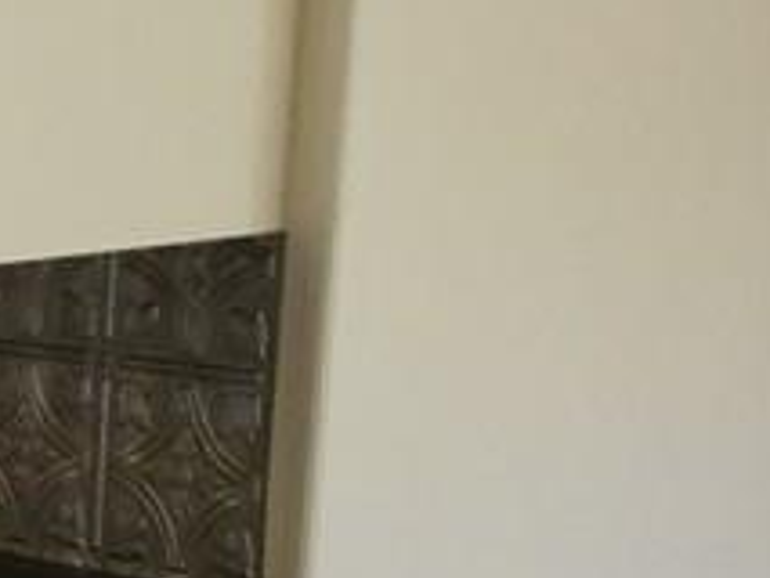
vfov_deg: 9.8
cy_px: 769
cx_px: -882
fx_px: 3316
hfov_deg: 11.6
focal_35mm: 149
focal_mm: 3.3
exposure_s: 1/30
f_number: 2.4
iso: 64
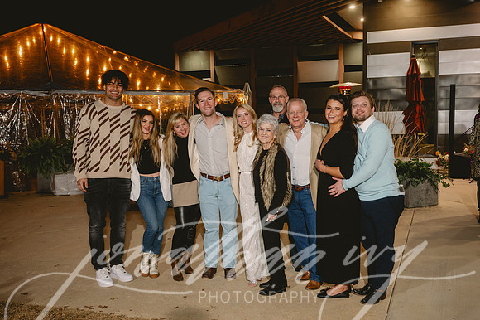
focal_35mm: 39
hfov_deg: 49.6
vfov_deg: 34.2
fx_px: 520
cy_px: 160
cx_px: 240
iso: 1600
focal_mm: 39
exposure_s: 1/80
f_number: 4
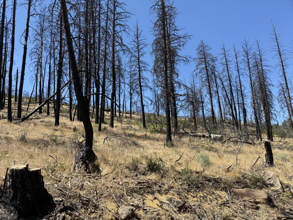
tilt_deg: +11.1
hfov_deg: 71.6
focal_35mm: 24
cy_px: 110
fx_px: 203
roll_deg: +1.0
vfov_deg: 56.8
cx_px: 146
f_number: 1.78
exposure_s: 1/2907
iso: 80
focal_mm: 6.76
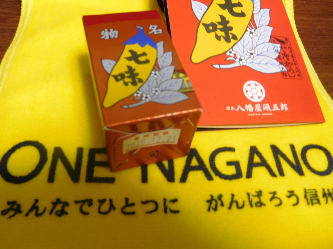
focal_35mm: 28
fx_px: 269
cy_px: 124
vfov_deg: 49.7
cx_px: 166
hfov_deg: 63.4
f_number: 3.5
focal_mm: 5
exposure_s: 1/13
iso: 400
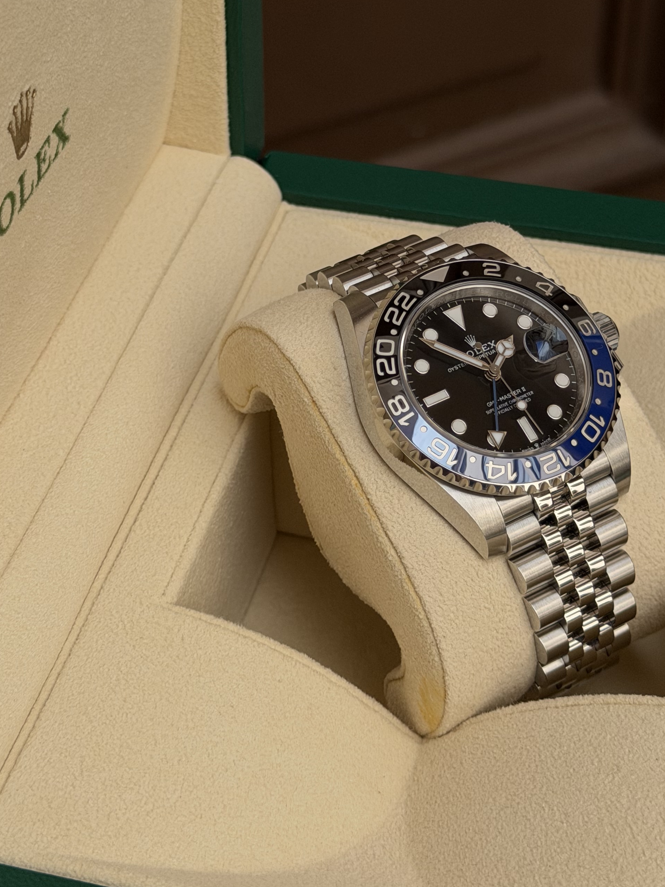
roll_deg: -1.5
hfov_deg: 19.4
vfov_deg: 25.4
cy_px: 258
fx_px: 1947
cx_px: 369
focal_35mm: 76
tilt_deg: -39.3
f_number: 1.78
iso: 64
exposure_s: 1/1980
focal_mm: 6.76
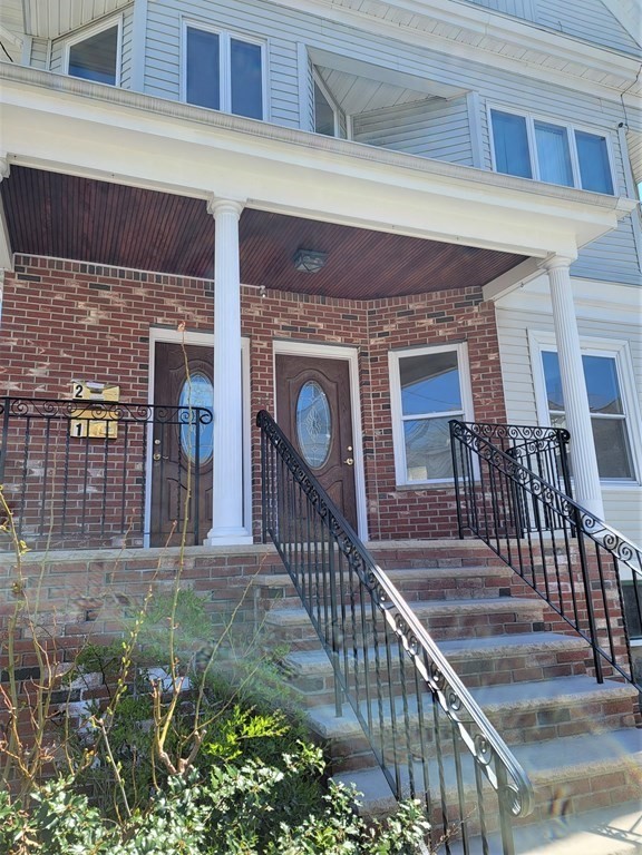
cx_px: 321
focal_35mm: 24
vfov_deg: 71.6
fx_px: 593
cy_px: 428
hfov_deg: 56.8
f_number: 1.8
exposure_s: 1/369
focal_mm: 6.7
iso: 16
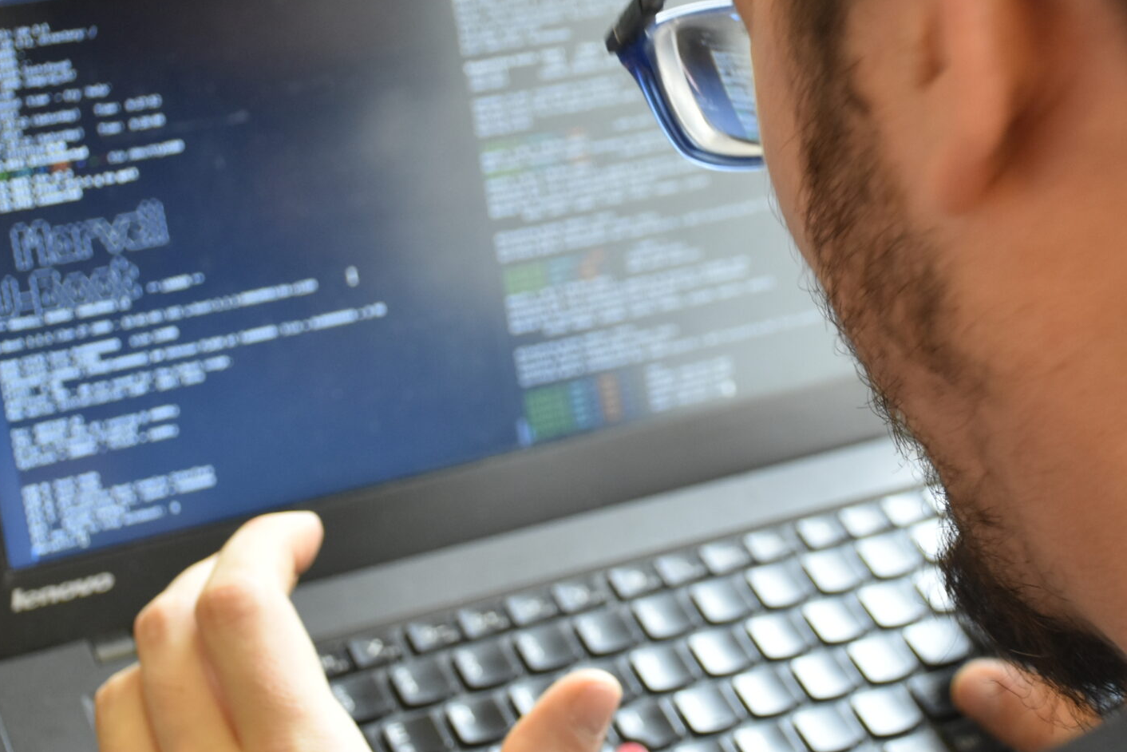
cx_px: 744
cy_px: 313
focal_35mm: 87
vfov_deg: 15.7
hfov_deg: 23.3
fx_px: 2724
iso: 900
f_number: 4
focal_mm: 32
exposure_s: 1/60
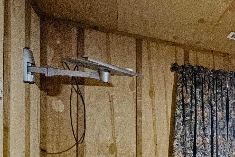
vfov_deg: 30.4
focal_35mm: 41
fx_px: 268
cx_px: 315
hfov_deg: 33.0
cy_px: 155
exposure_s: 1.5
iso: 1600
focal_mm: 10
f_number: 8
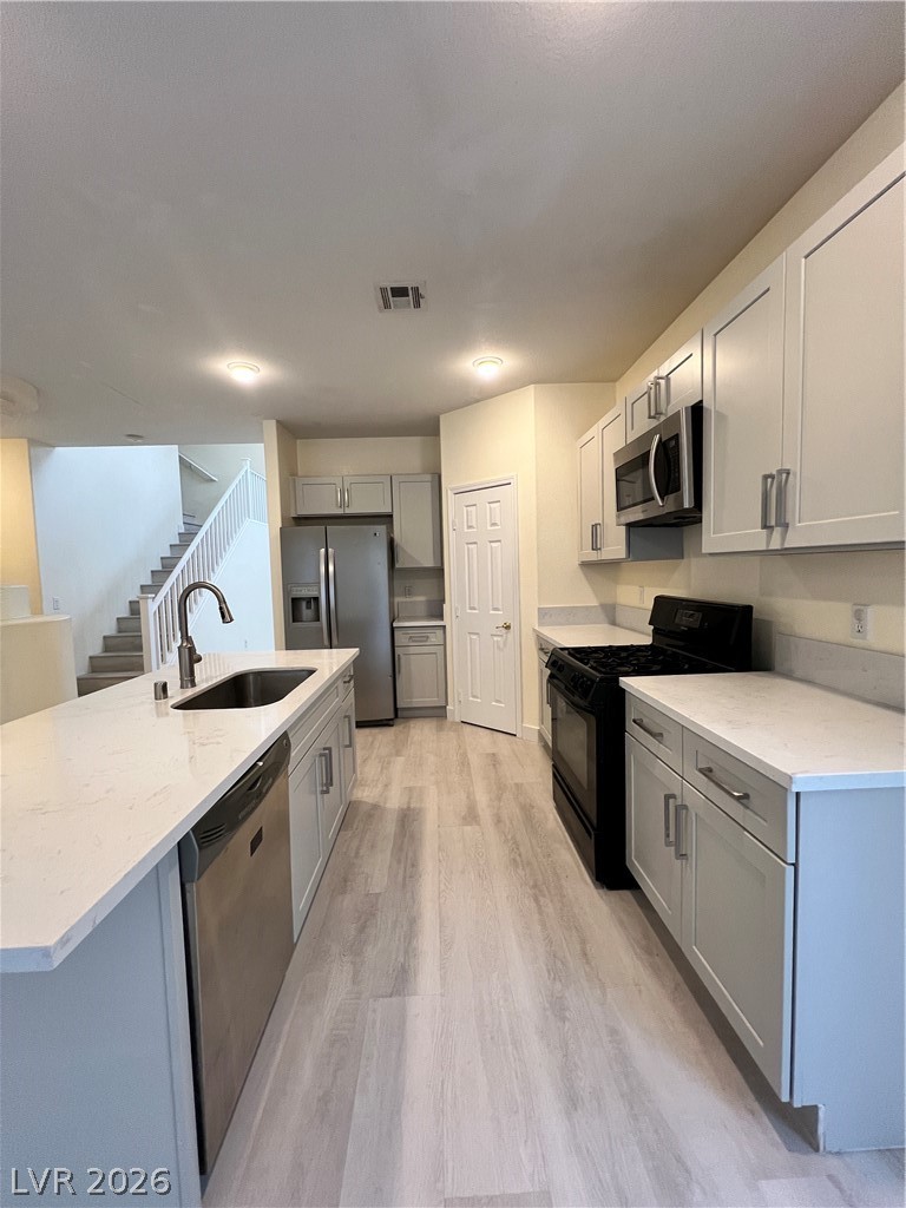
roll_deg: +1.1
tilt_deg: -4.3
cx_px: 453
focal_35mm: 13
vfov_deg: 106.2
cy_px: 604
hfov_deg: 89.9
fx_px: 454
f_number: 1.8
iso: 250
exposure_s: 1/120
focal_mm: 1.57
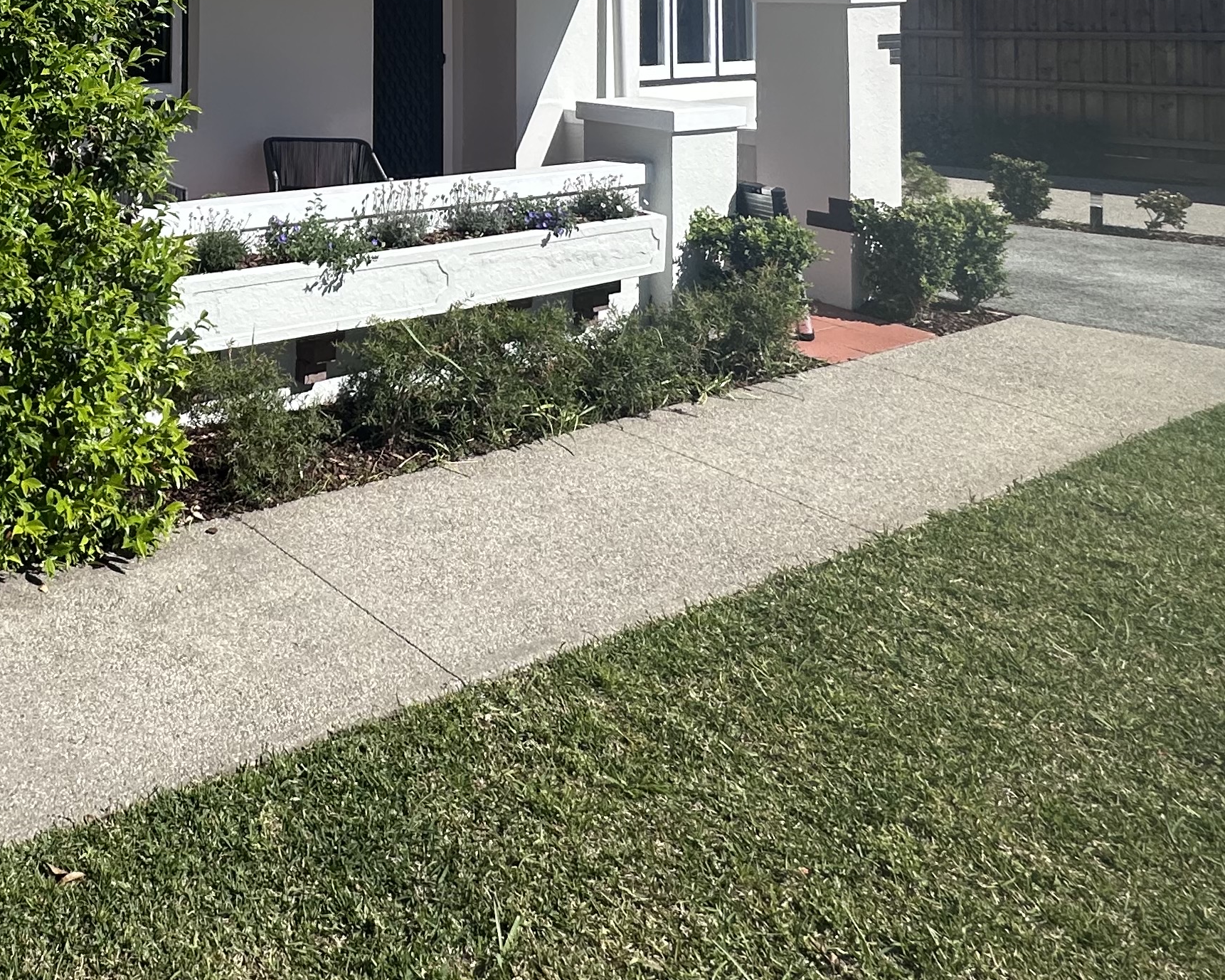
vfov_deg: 39.4
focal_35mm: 32
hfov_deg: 48.5
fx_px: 1160
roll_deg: -0.5
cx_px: 75
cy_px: -39
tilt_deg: +3.0
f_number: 2.2
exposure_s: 1/2564
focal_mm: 2.22
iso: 50
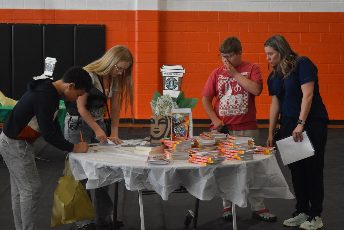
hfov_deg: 24.6
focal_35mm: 82
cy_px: 115
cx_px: 172
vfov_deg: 16.6
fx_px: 788
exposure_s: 1/160
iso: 3200
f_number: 5.6
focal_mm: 55
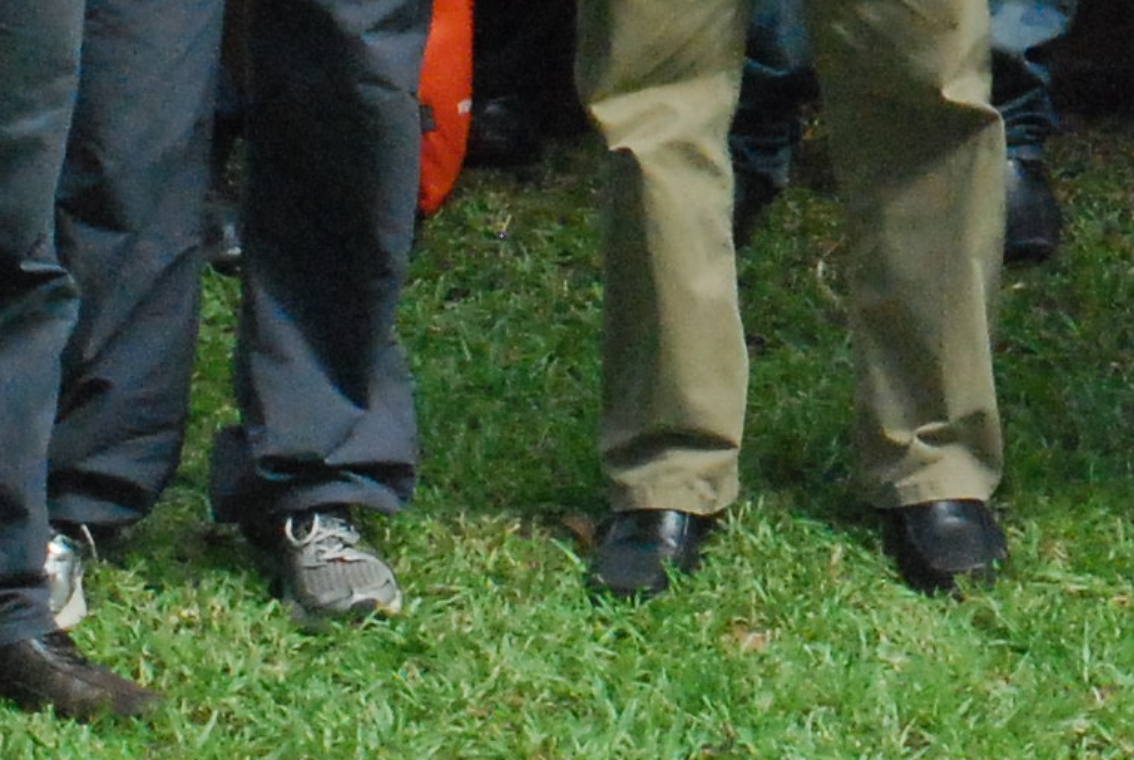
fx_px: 8407
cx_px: 2093
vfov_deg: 5.1
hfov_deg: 7.5
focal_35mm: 267
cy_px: -897
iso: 1600
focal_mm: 35
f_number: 11
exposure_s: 1/640
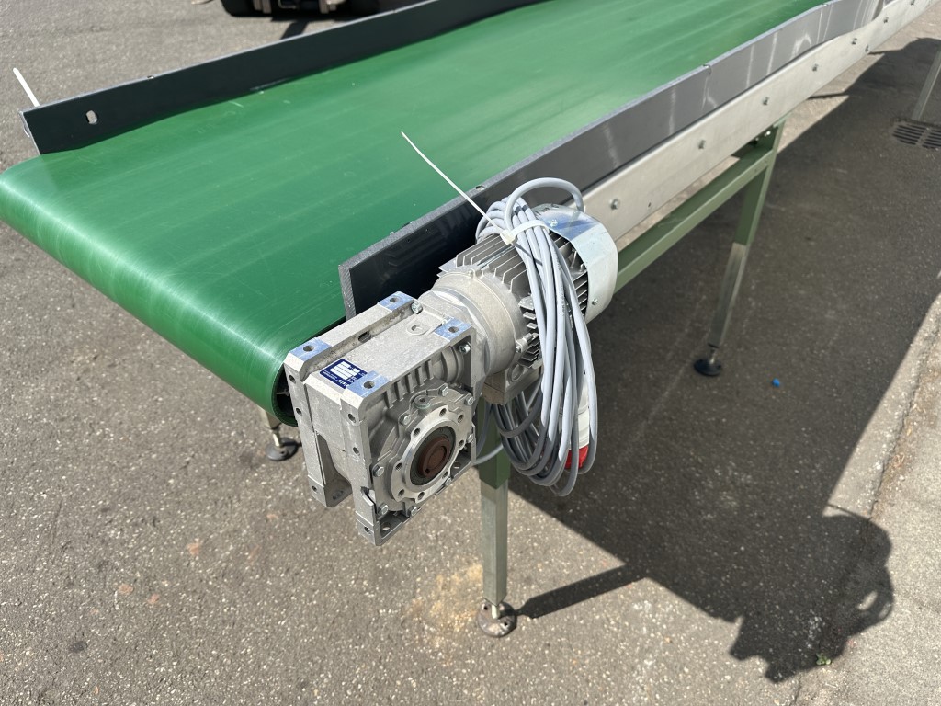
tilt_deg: -40.1
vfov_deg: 56.8
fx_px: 652
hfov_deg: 71.6
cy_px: 353
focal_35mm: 24
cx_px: 470
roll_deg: +1.3
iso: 80
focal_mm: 6.86
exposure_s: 1/3155
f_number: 1.78
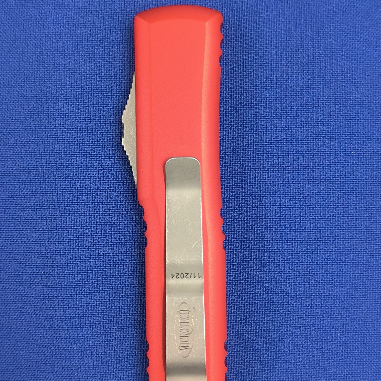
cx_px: 185
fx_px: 710
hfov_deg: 30.0
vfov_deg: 30.0
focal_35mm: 57
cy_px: 205
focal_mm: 6.14
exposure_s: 1/100
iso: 640
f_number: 1.65
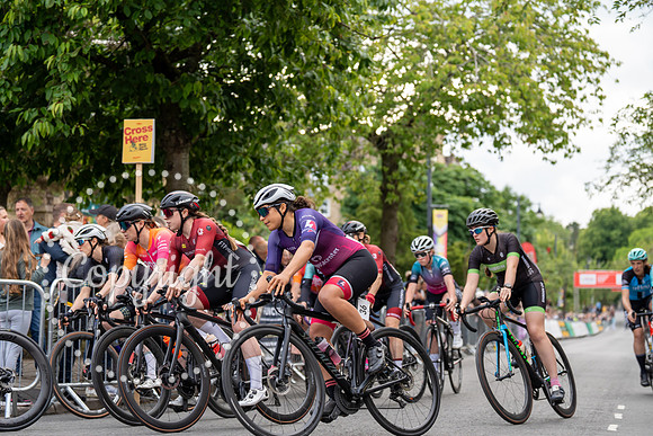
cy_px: 218
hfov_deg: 28.8
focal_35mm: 70
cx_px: 326
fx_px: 1270
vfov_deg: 19.5
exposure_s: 1/500
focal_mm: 70
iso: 500
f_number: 2.8
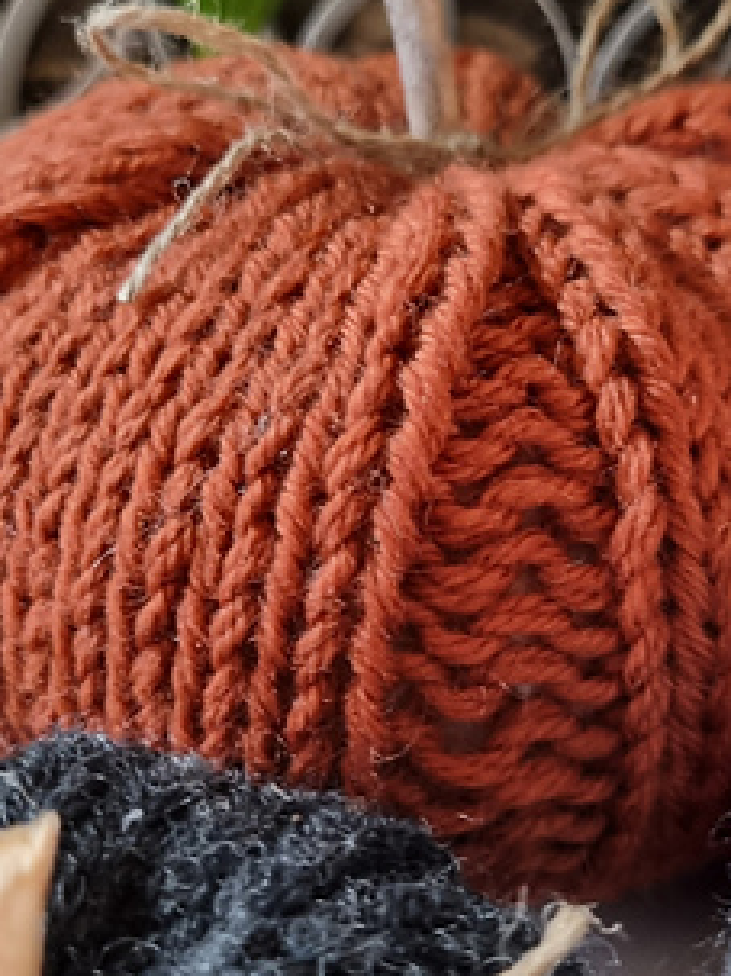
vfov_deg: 34.9
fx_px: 1550
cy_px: 548
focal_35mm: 55
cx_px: 541
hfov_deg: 26.2
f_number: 1.8
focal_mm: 5.4
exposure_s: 1/25
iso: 500
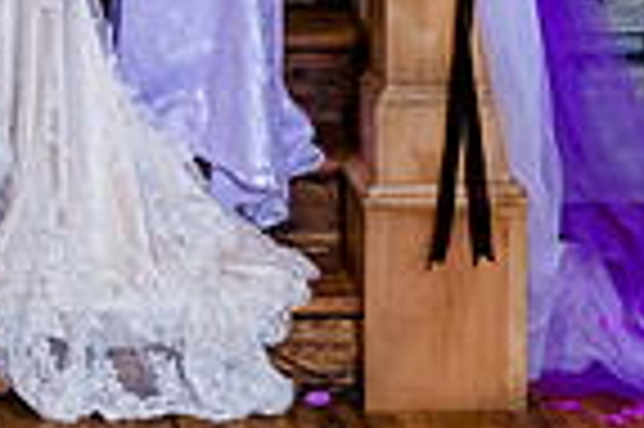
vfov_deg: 6.2
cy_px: -517
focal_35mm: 215
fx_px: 3842
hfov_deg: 9.4
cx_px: -199
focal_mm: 45
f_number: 6.3
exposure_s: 1/200
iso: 2500
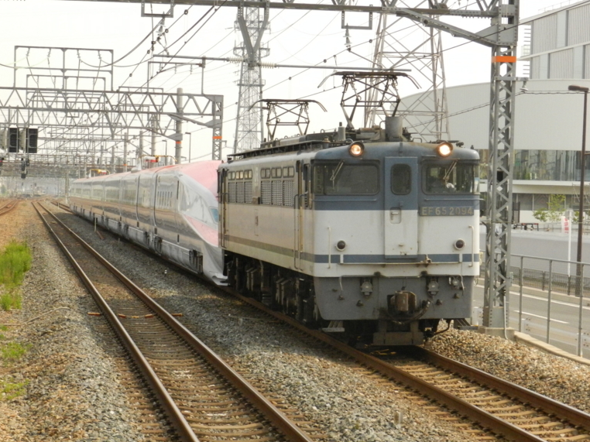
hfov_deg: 18.7
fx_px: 1789
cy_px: 213
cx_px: 287
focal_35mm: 105
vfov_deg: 14.1
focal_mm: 17.7
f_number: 4.6
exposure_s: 1/1500
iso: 800
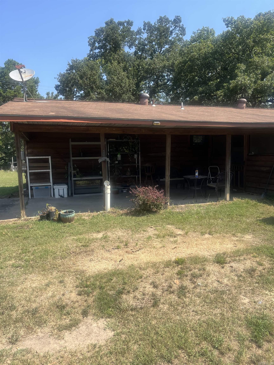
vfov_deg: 67.3
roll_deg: +2.3
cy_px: 182
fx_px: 274
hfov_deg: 53.1
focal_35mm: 26
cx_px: 137
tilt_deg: -5.2
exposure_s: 1/1957
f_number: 1.6
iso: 50
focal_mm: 5.1
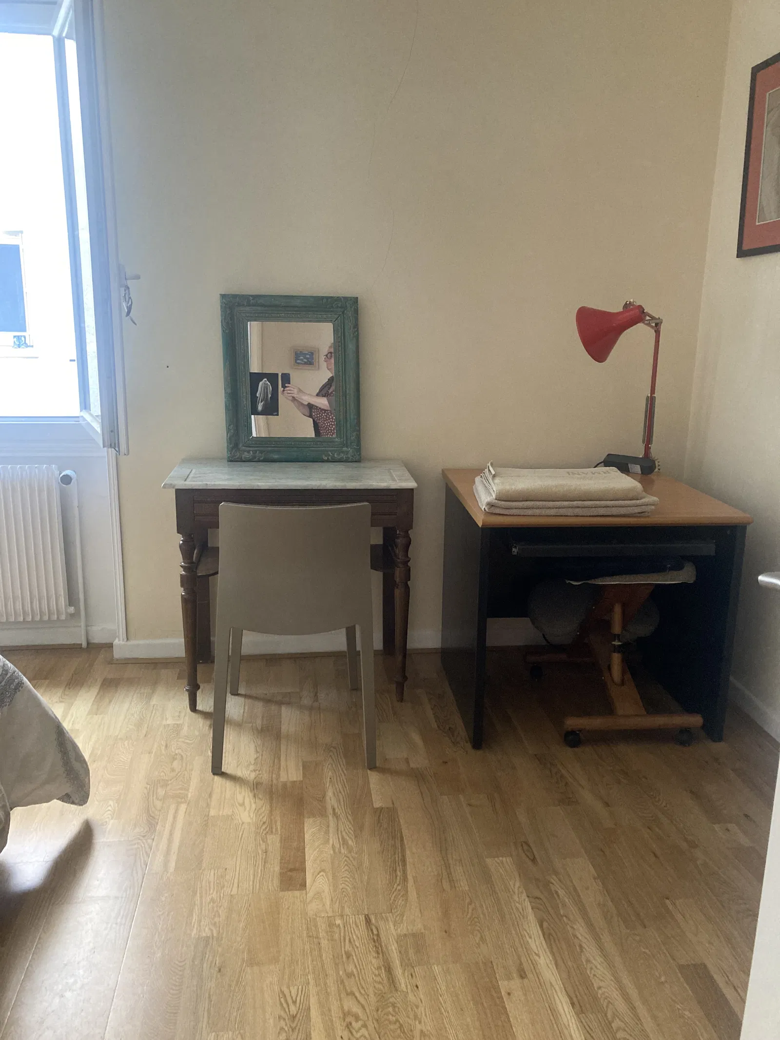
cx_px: 390
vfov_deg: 63.4
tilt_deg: -15.3
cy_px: 520
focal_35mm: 28
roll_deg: -0.7
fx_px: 841
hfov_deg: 49.7
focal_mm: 3.99
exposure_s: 1/40
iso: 400
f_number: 1.8
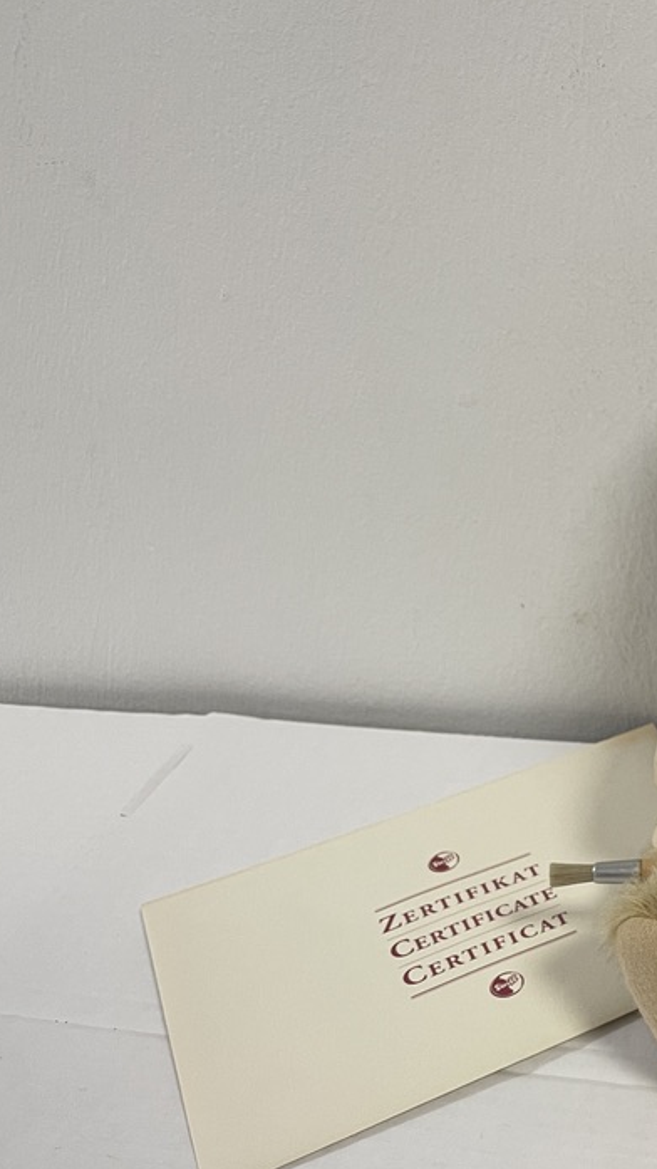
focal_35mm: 40
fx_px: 1239
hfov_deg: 25.8
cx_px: 833
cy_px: 636
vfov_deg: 50.4
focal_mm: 5.1
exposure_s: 1/50
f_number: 1.6
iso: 100
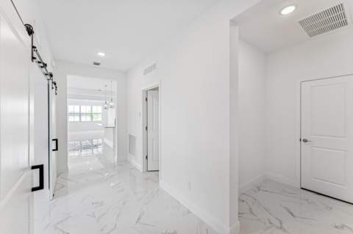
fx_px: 137
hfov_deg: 104.3
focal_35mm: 14
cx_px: 176
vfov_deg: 81.1
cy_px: 117
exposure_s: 1/6
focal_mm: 14
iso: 160
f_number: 8
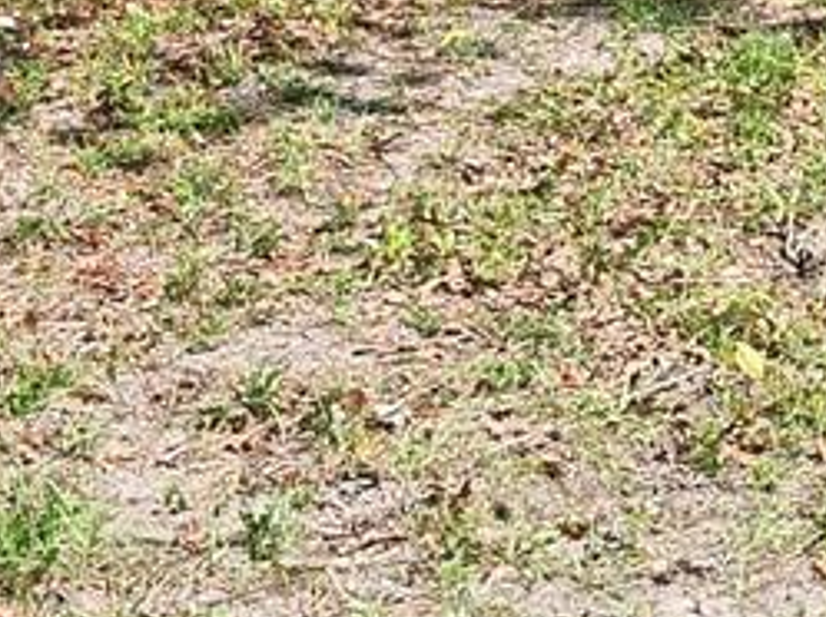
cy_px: -46
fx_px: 3526
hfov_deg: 12.3
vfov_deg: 9.9
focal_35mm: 148
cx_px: 1450
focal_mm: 5.54
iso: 25
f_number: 1.8
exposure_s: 1/761
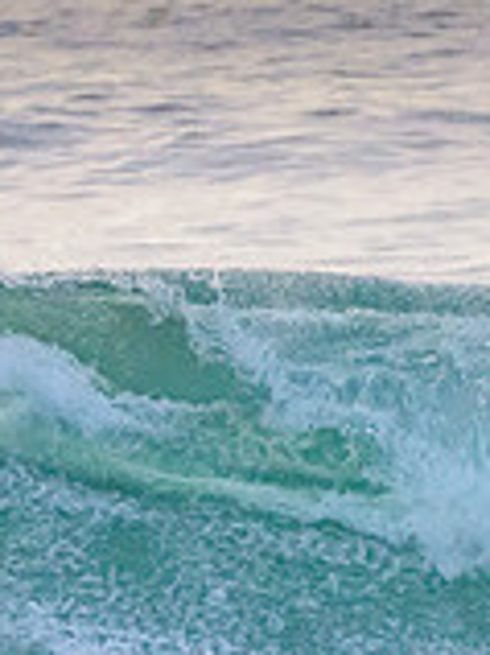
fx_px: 40728
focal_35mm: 2155
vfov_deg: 0.9
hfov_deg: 0.7
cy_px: 510
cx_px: -287
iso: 1250
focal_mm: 500
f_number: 5.6
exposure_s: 1/2000
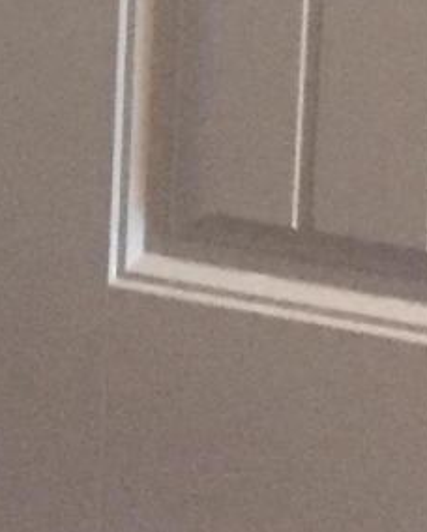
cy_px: -1175
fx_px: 3137
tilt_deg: -10.7
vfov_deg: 8.0
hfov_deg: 7.8
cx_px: 15
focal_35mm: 199
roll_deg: +0.0
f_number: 2.2
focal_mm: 4.15
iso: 250
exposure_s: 1/30
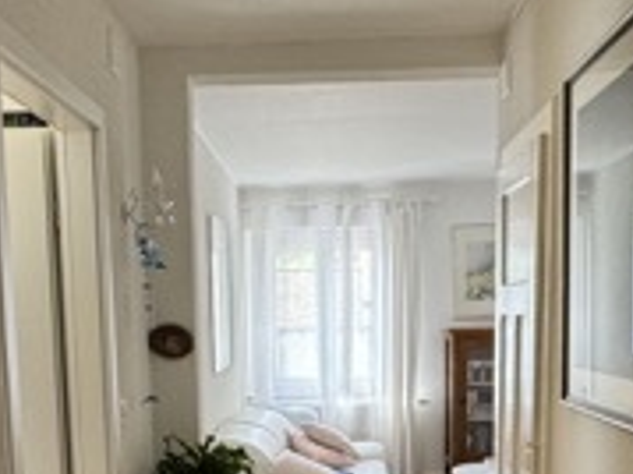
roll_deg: +1.2
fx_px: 914
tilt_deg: -7.5
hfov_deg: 38.2
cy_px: 442
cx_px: 290
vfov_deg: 27.8
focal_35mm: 50
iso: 160
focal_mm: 2.22
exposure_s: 1/100
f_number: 2.2
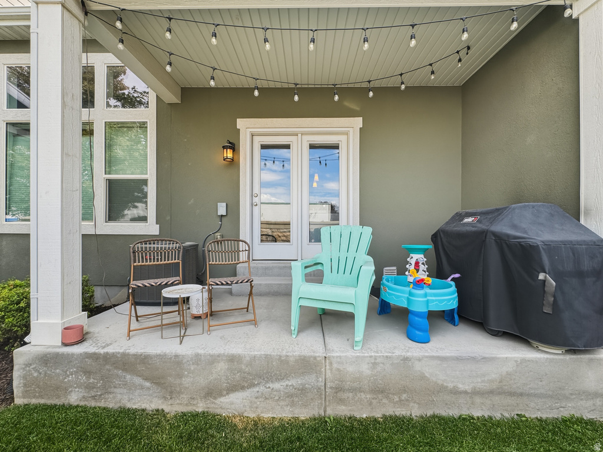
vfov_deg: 85.7
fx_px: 244
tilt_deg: +0.7
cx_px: 302
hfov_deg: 102.1
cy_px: 226
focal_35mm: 14
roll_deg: +0.1
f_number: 2.2
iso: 50
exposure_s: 1/346
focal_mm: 2.2
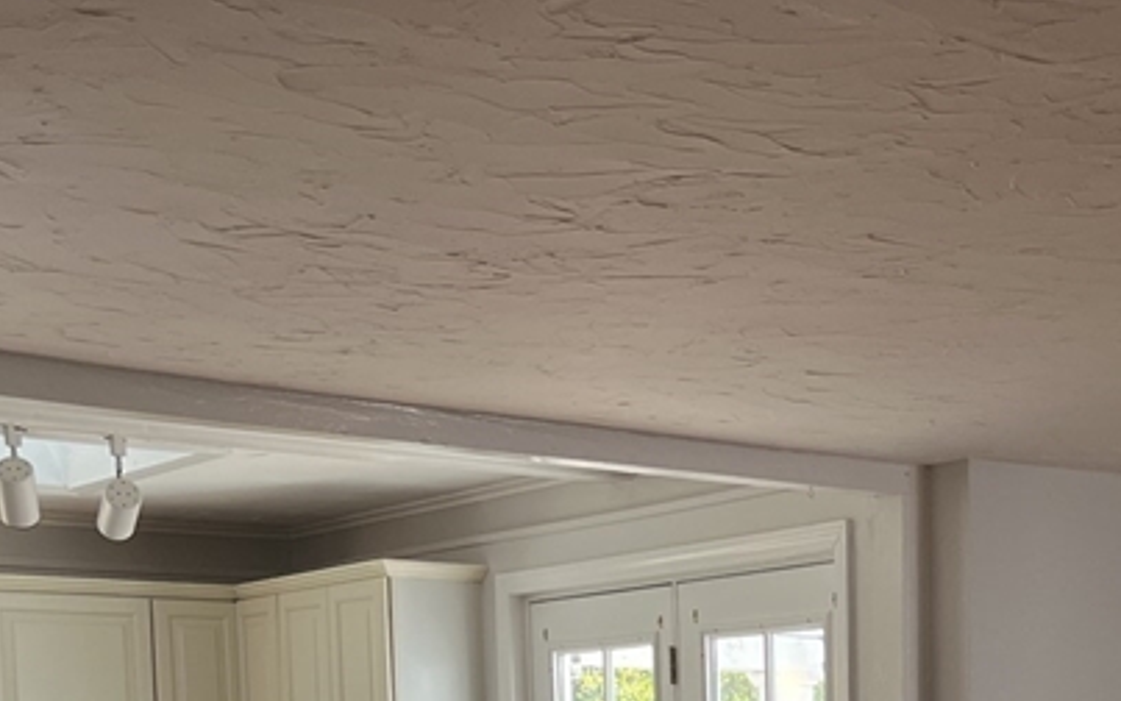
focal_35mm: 70
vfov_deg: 17.4
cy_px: 935
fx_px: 2139
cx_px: 910
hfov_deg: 28.7
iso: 50
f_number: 1.6
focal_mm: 5.1
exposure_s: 1/143
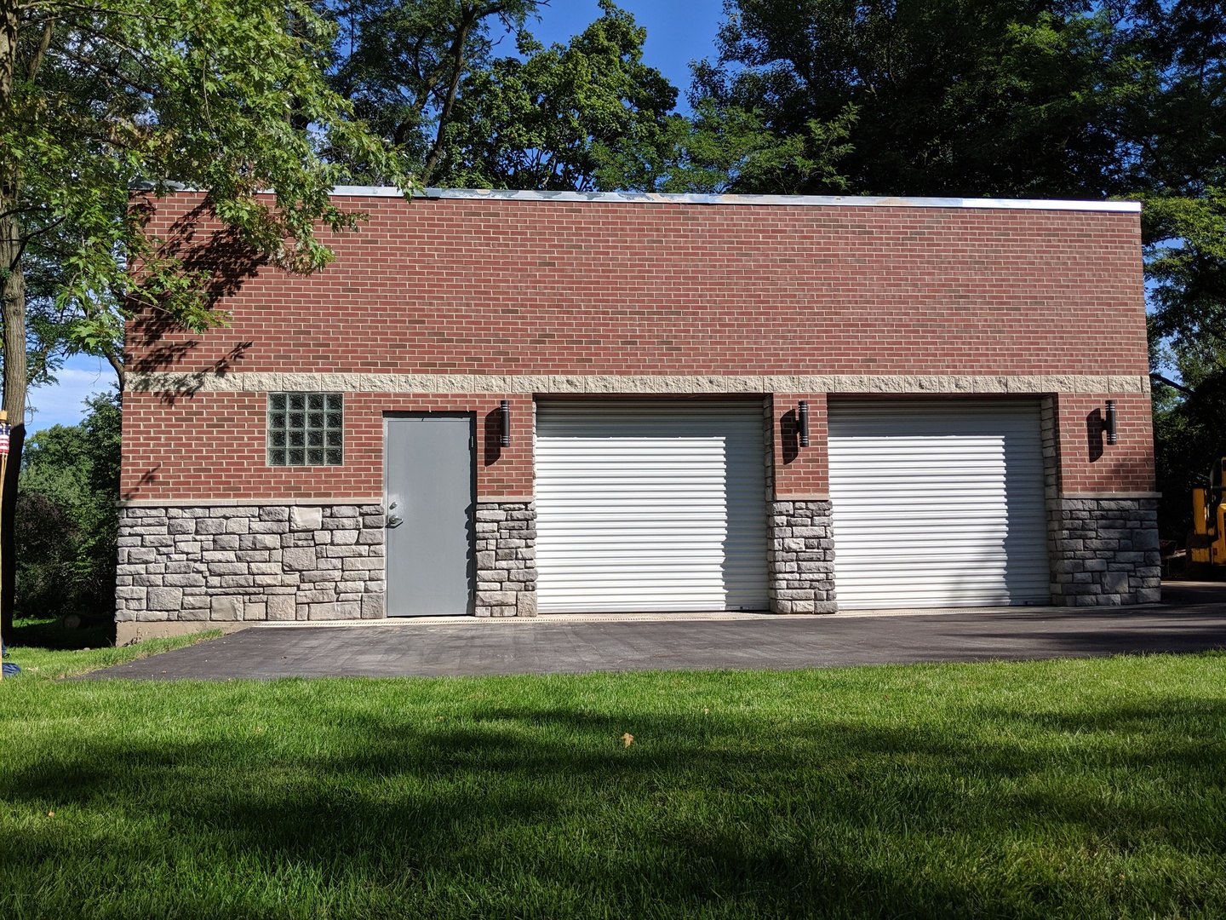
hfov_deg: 65.3
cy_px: 460
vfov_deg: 51.4
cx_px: 613
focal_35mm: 27
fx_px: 956
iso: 52
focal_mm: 4.44
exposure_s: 1/2924
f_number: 1.8
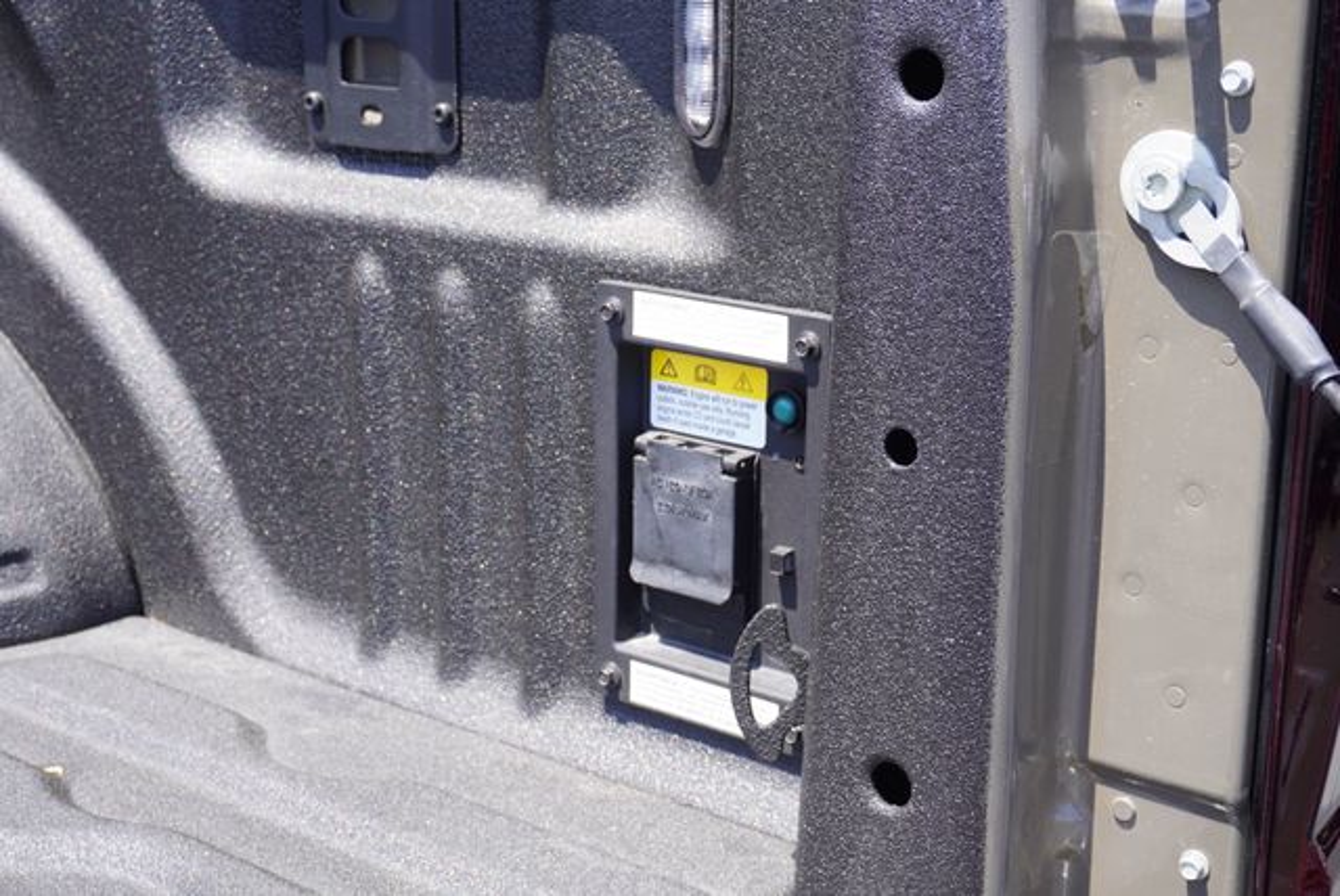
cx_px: 670
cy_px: 448
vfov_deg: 26.5
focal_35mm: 51
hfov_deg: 38.8
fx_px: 1900
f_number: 7.1
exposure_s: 1/80
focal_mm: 34
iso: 100
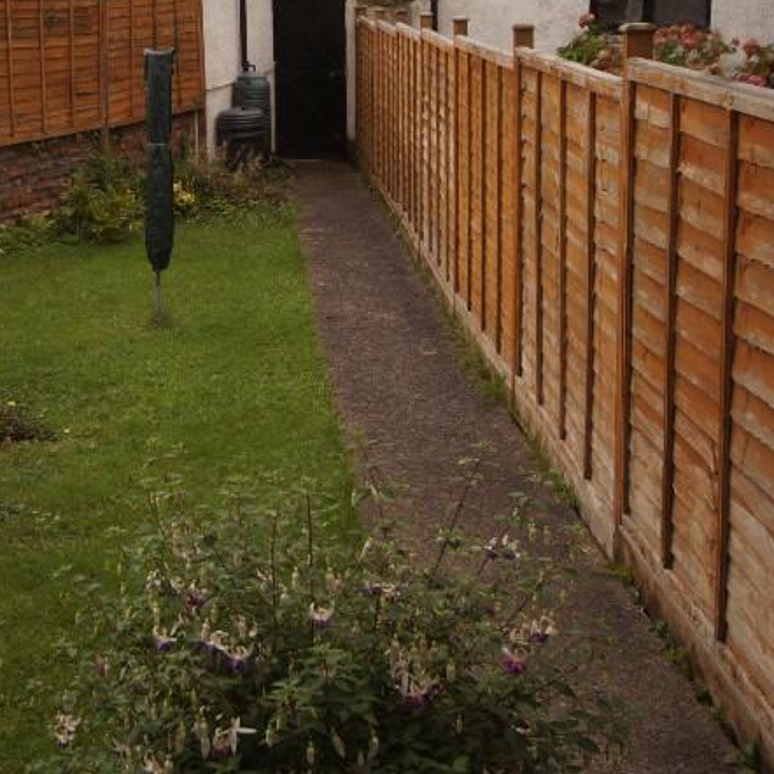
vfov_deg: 28.7
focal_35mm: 59
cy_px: 196
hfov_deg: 27.8
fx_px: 1493
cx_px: 46
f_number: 5.6
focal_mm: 20
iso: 100
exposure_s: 1/160
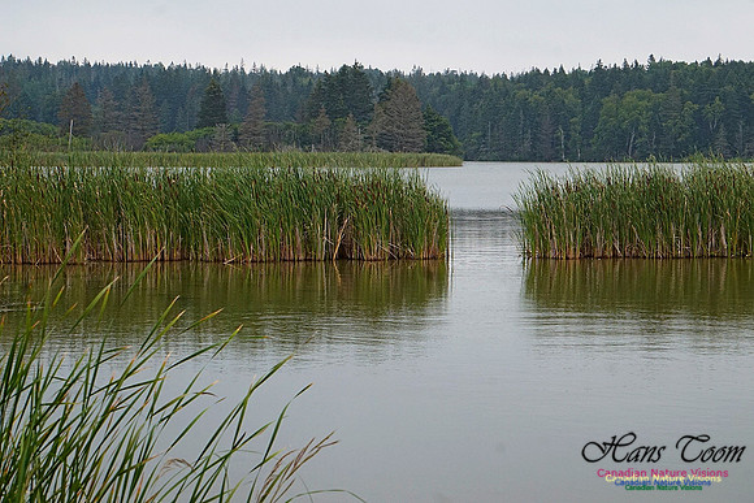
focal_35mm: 82
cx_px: 377
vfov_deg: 16.6
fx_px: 1728
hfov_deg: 24.6
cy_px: 252
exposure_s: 1/400
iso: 1000
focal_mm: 55
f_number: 11
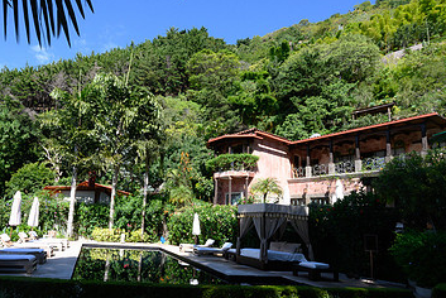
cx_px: 159
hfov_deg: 74.3
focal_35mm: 23
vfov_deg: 54.8
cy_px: 179
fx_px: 285
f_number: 18
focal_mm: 14
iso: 800
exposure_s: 1/160
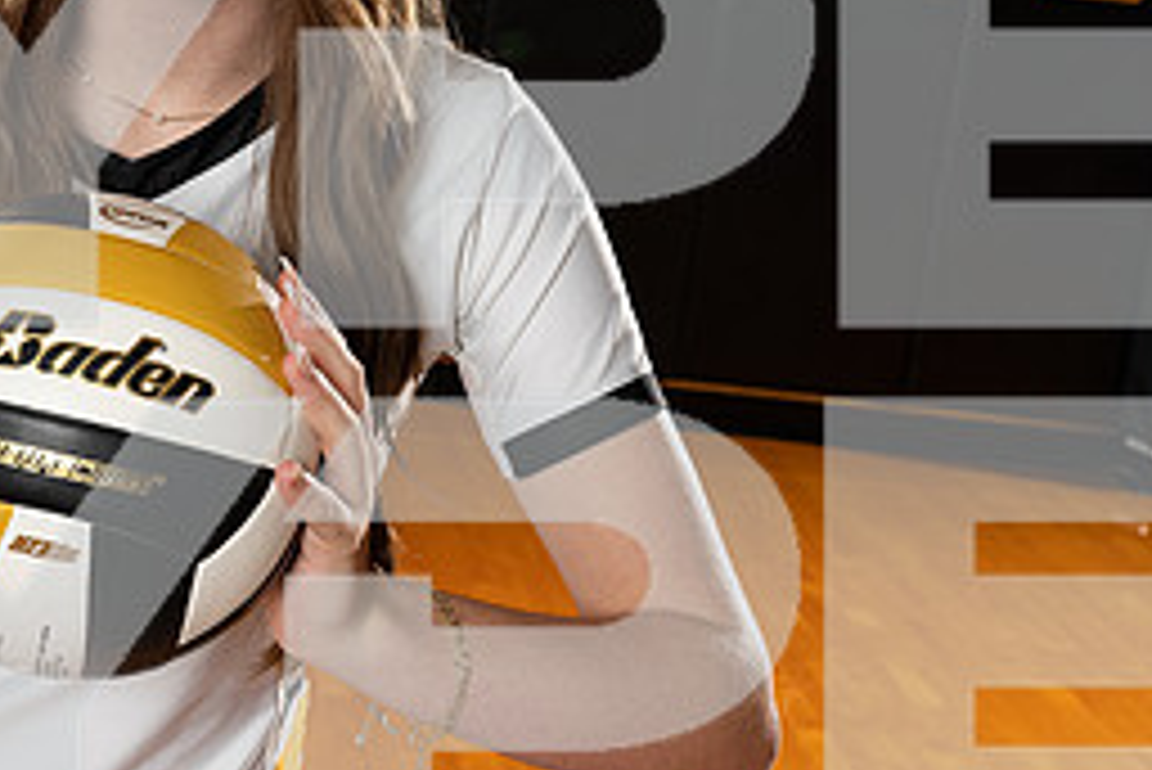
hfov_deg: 25.8
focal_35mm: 77
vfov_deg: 17.5
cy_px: 92
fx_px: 2465
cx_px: 212
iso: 1000
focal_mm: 34
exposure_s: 1/250
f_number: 8
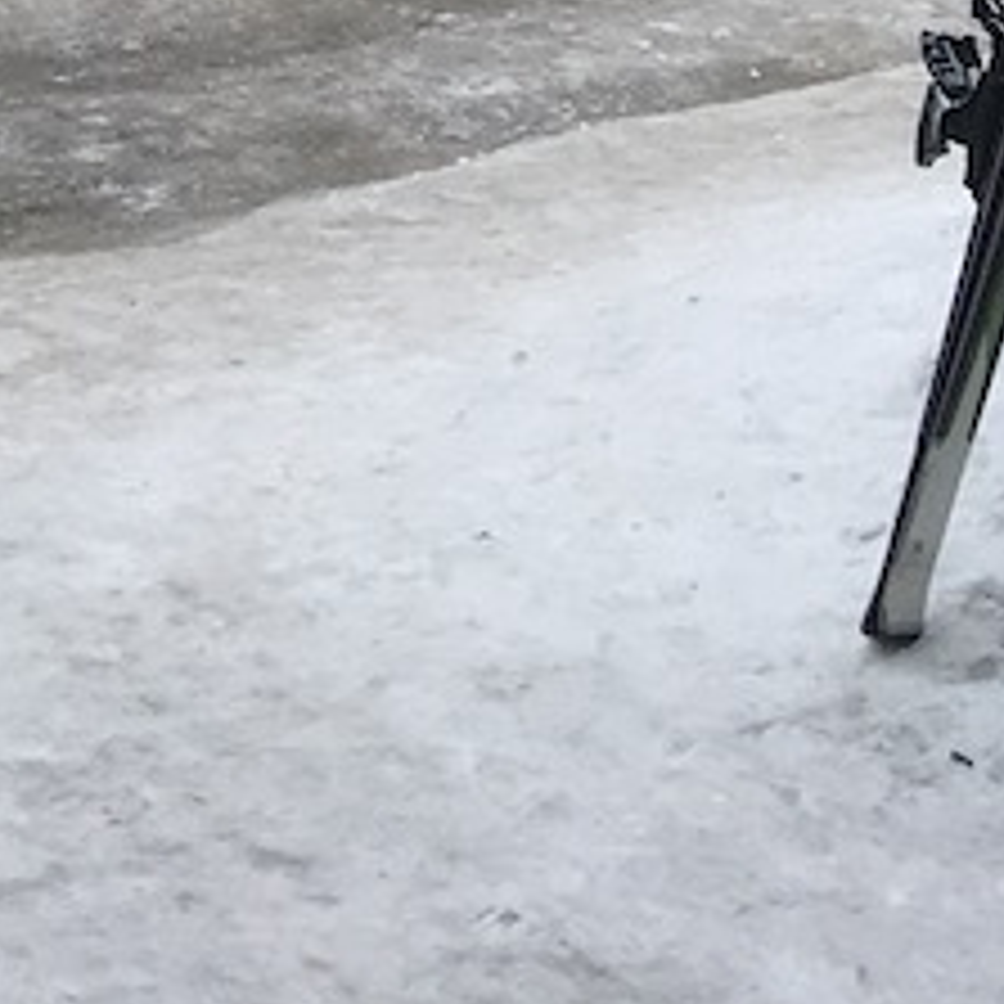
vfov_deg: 9.6
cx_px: -707
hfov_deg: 11.2
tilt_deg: +9.2
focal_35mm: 147
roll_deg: +1.5
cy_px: -1859
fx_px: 4824
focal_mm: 4.15
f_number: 2.2
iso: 25
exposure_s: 1/718
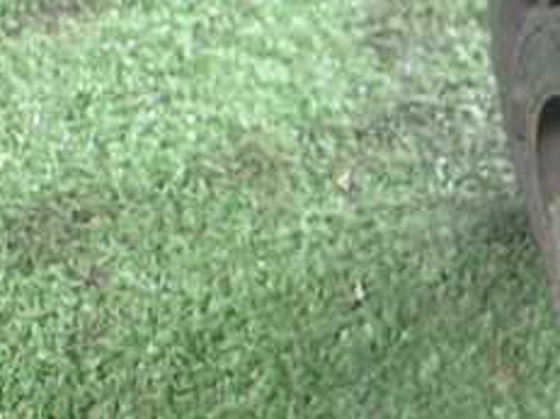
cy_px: 213
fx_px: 1261
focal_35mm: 78
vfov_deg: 18.9
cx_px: 672
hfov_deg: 23.0
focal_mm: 5.4
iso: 800
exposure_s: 1/40
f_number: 2.3
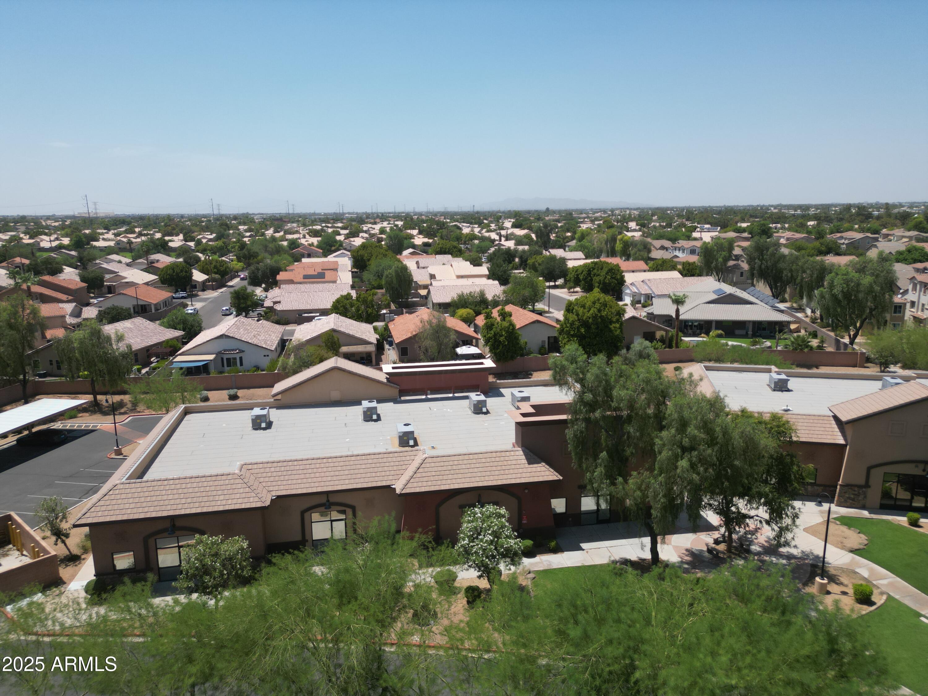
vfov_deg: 56.8
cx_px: 464
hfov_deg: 71.6
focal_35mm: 24
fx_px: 643
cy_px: 348
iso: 110
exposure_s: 1/3200
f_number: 1.7
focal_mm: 6.72
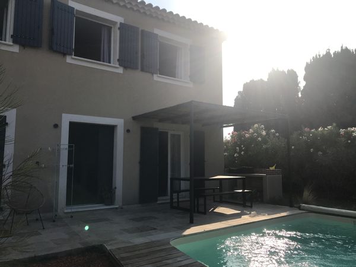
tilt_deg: +7.2
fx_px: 288
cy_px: 134
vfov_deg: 49.7
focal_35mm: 28
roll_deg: +1.0
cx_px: 178
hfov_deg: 63.4
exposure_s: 1/3546
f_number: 1.8
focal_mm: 3.99
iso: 20
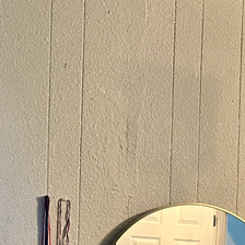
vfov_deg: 16.8
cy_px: 325
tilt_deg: -1.3
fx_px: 777
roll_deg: -3.3
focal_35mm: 97
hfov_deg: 15.4
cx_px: 440
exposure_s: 1/60
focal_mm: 6.86
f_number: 1.78
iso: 400
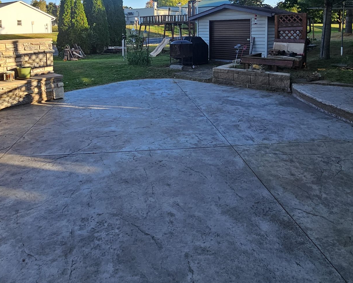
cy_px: 50
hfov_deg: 69.9
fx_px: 251
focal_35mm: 24
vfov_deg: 54.1
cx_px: 150
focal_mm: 2.2
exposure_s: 1/511
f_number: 2.2
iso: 50
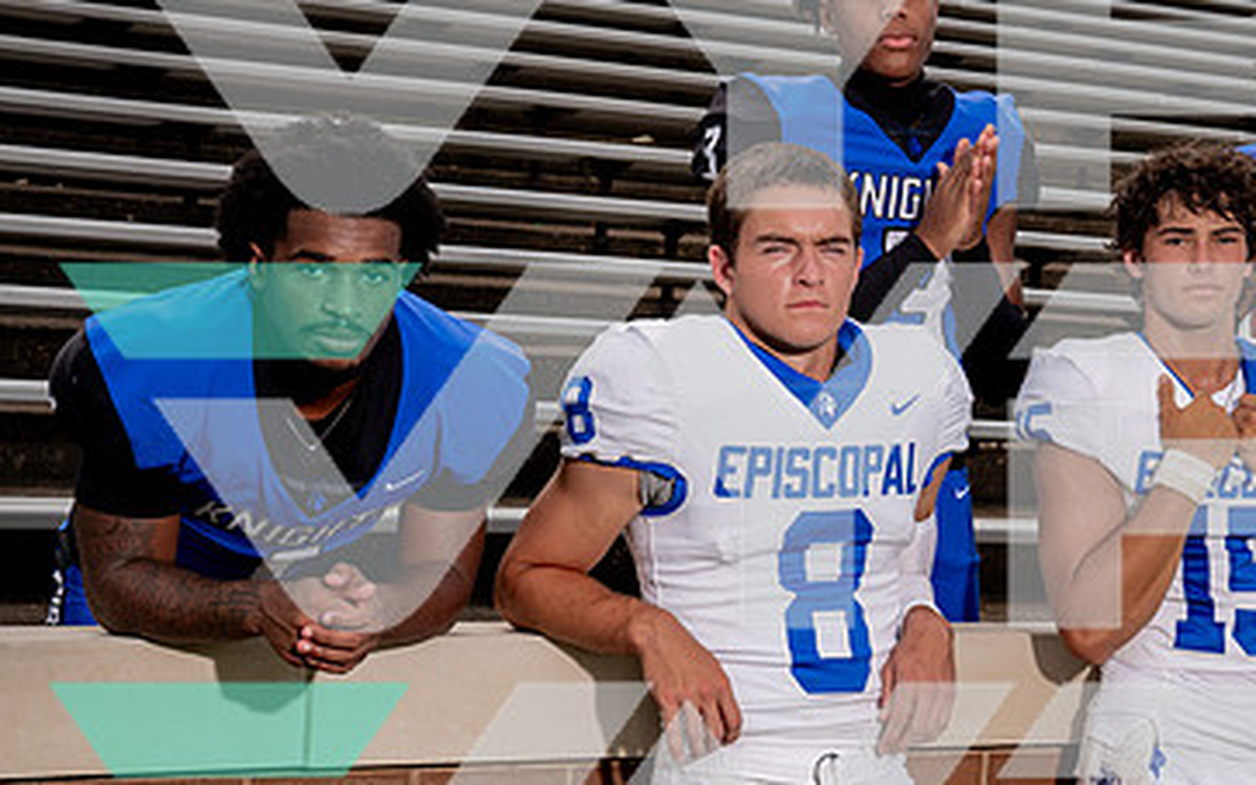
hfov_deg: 27.5
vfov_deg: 17.6
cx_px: 941
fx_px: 2533
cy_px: 448
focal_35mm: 74
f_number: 5.6
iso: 100
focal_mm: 44
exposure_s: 1/800
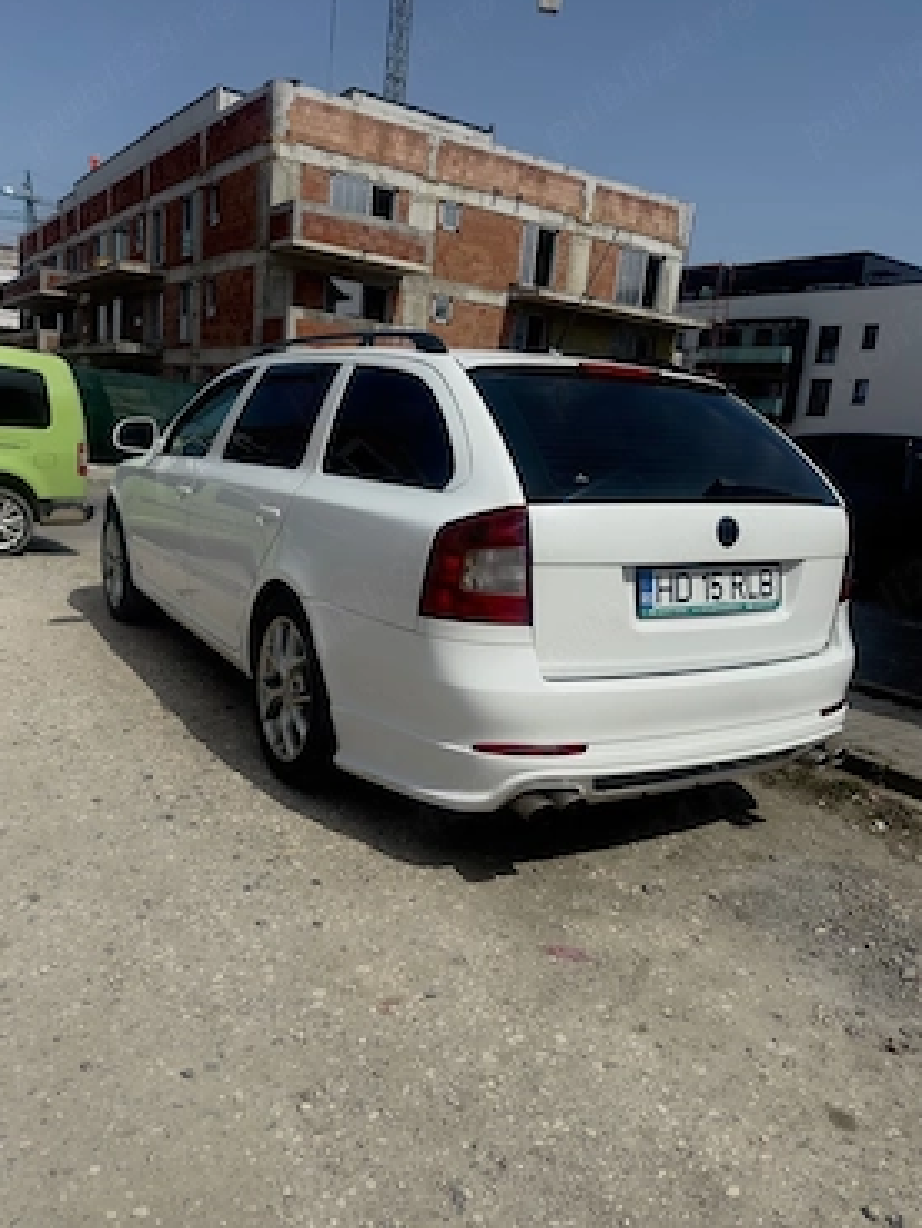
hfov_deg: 53.1
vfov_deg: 67.3
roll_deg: -6.1
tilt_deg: -11.8
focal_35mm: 26
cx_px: 456
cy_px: 629
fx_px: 923
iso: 100
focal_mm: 6.86
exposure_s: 1/11628
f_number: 1.78
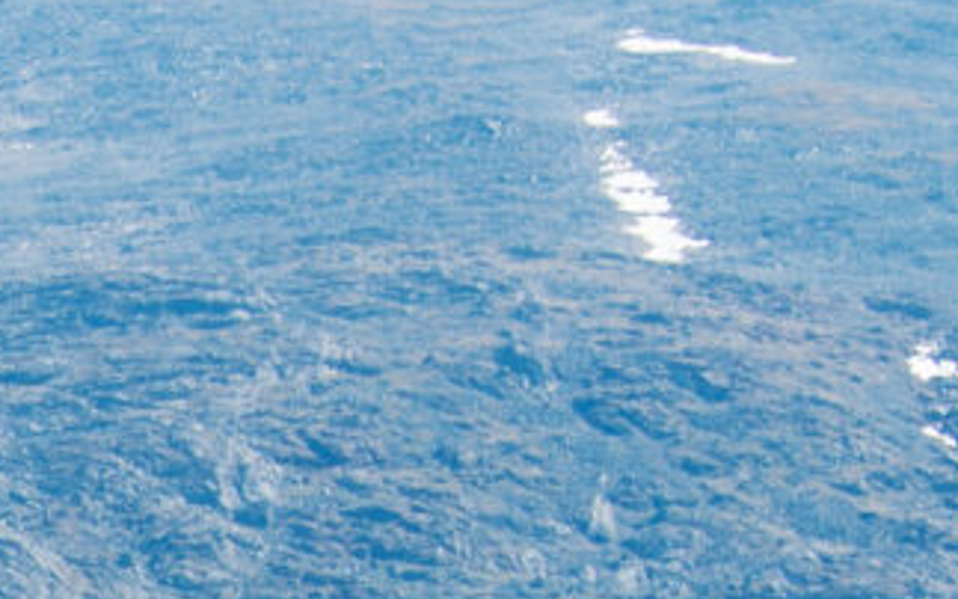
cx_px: -1516
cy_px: 1879
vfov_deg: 4.1
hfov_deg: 6.4
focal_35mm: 307
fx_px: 8017
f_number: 7.1
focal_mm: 38
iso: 100
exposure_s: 1/200
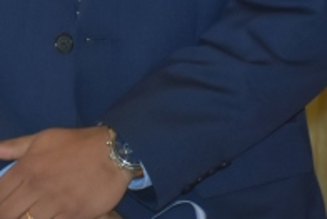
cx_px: 40
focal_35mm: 391
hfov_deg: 5.3
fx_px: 3554
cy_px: -155
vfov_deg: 3.5
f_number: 4.8
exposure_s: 1/60
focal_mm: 50
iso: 800
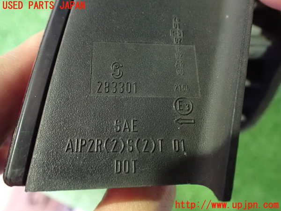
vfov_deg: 46.8
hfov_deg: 60.0
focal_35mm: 30
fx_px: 244
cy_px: 106
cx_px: 140
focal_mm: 5.4
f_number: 2.3
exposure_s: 1/30
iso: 1600
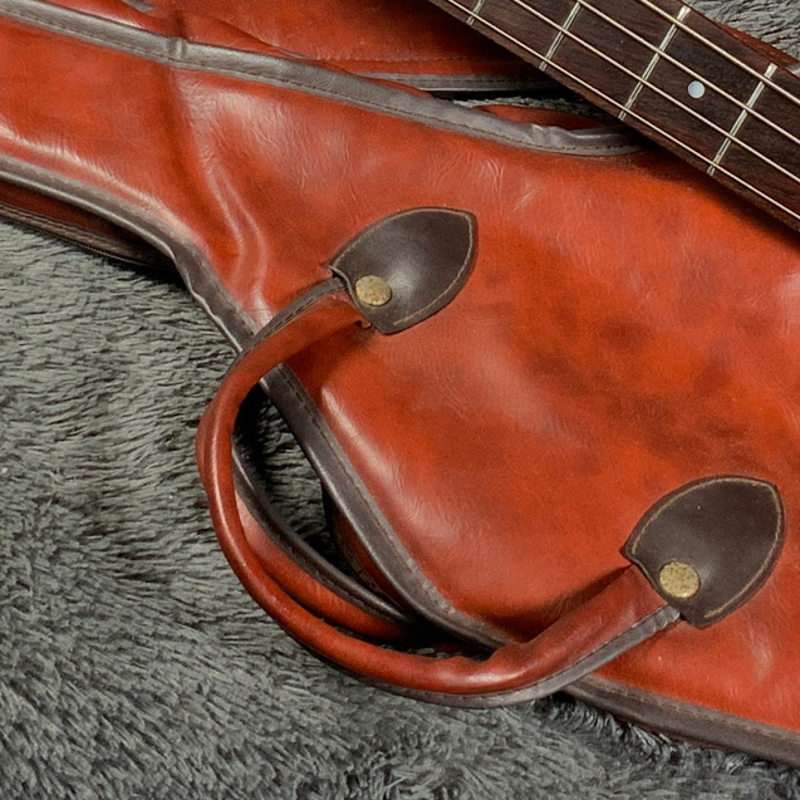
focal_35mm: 103
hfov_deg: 16.8
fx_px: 2693
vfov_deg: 16.5
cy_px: -28
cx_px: 556
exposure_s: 1/104
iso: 40
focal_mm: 3
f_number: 1.8
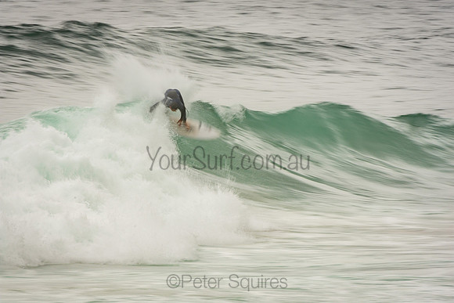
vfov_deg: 2.3
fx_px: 7568
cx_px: 227
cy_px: 152
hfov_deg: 3.4
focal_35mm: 600
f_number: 22
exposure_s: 1/30
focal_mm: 400
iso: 100
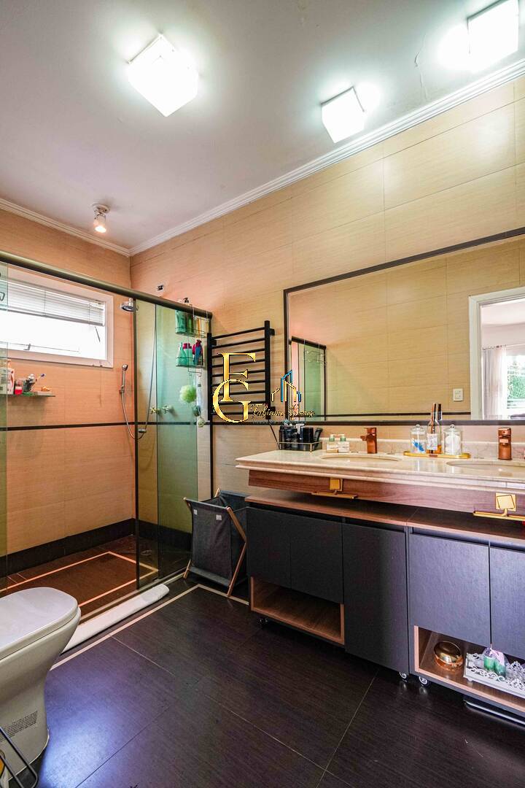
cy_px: 394
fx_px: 348
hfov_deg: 74.1
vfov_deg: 97.1
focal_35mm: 16
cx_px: 262
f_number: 5.6
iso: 640
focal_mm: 10.6
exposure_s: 1/15
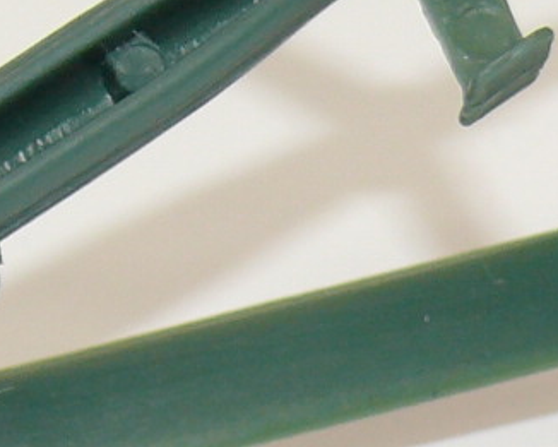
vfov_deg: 4.0
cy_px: 269
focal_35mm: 388
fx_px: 6410
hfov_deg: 4.9
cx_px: -419
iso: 100
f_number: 4
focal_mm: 11.8
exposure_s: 1/30
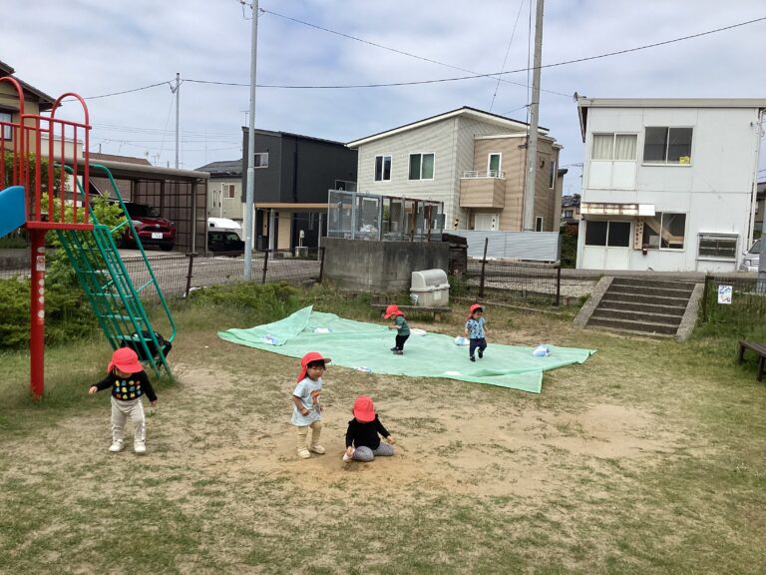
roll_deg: -2.7
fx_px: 686
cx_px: 383
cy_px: 288
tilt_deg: -6.2
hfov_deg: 58.4
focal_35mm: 31
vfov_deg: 45.4
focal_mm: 3.3
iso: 25
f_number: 2.4
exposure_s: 1/1538
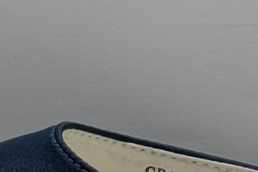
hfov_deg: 7.3
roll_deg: +0.3
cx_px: 309
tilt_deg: -2.6
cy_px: -24
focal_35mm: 278
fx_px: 1993
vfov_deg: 4.9
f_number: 1.78
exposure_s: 1/975
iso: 64
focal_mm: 6.76
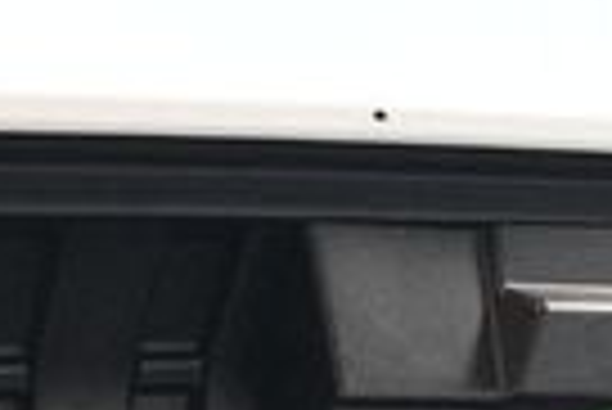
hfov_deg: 14.4
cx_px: 549
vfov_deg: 9.0
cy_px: 924
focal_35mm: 141
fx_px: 2400
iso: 3200
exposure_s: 1/80
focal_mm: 20
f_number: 3.5
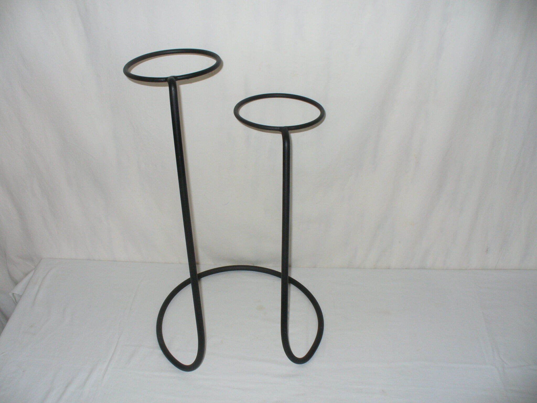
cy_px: 202
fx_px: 574
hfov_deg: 50.1
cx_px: 268
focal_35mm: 37
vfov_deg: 38.7
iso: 100
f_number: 2.8
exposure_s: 1/30
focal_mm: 6.1
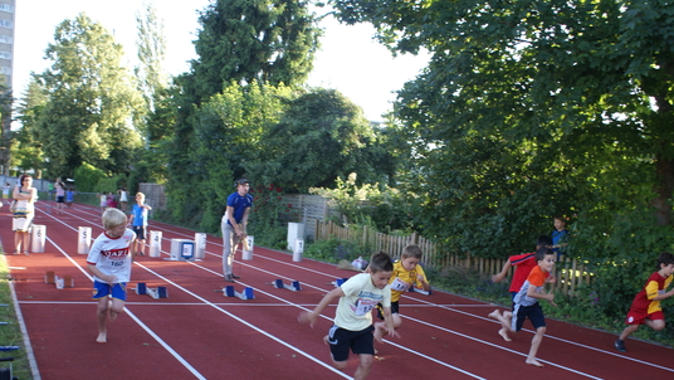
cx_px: 338
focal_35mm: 38
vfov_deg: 31.2
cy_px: 223
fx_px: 679
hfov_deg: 52.8
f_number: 4.5
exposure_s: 1/125
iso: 125
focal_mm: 24
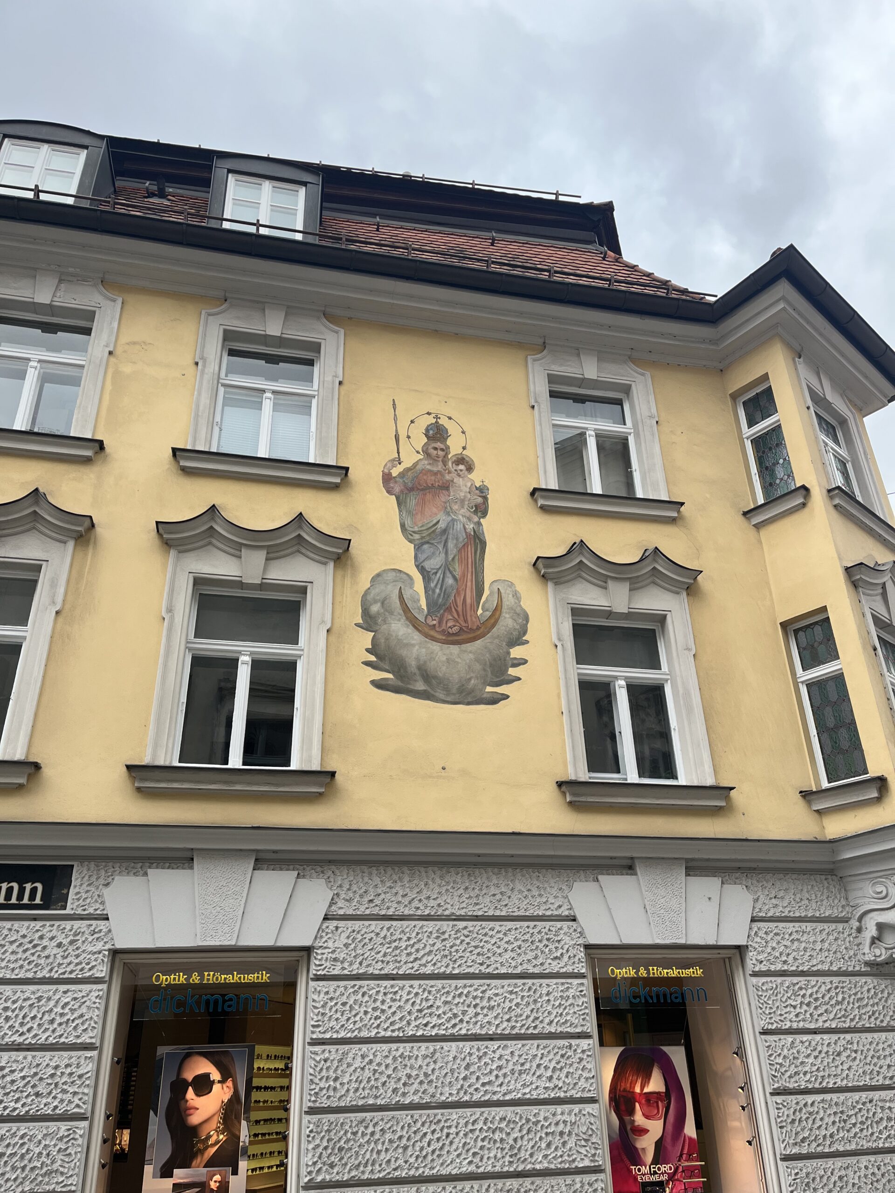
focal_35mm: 26
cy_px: 596
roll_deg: +3.9
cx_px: 448
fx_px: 896
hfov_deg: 53.1
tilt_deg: +27.3
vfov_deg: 67.3
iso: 50
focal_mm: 5.1
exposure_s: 1/628
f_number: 1.6
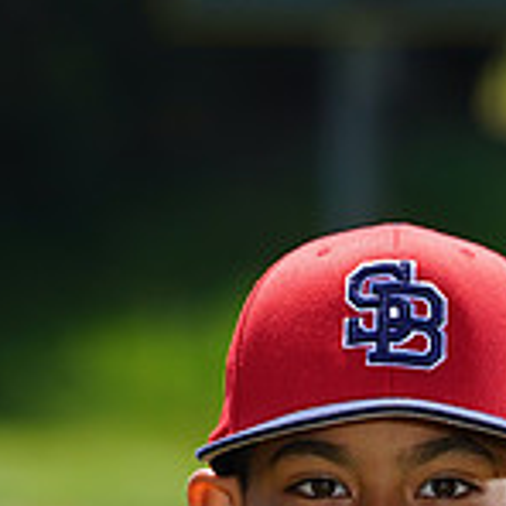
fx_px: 12337
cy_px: 923
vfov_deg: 2.3
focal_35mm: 746
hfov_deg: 2.3
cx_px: 316
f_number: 7.1
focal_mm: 224
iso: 100
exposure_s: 1/250
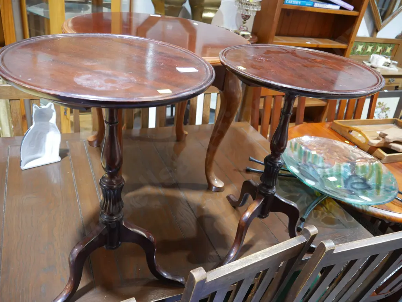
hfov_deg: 63.4
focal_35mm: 28
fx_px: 325
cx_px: 201
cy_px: 151
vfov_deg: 49.8
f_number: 4
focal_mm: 14
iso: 1250
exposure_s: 1/60
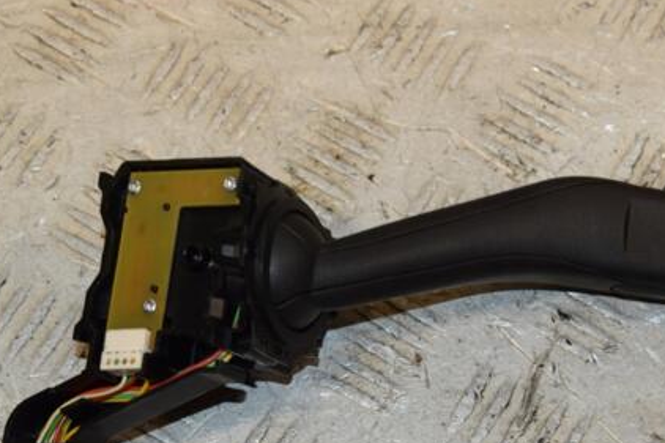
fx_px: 2050
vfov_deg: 12.3
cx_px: 402
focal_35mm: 111
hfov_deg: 18.4
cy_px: 301
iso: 800
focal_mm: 52
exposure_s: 1/200
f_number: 8
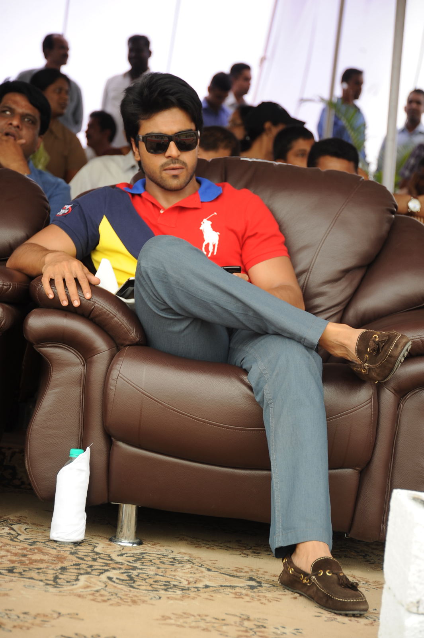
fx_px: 1804
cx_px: 212
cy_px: 319
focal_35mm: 102
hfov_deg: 13.4
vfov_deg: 20.0
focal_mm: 102
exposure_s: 1/125
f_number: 5.6
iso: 400
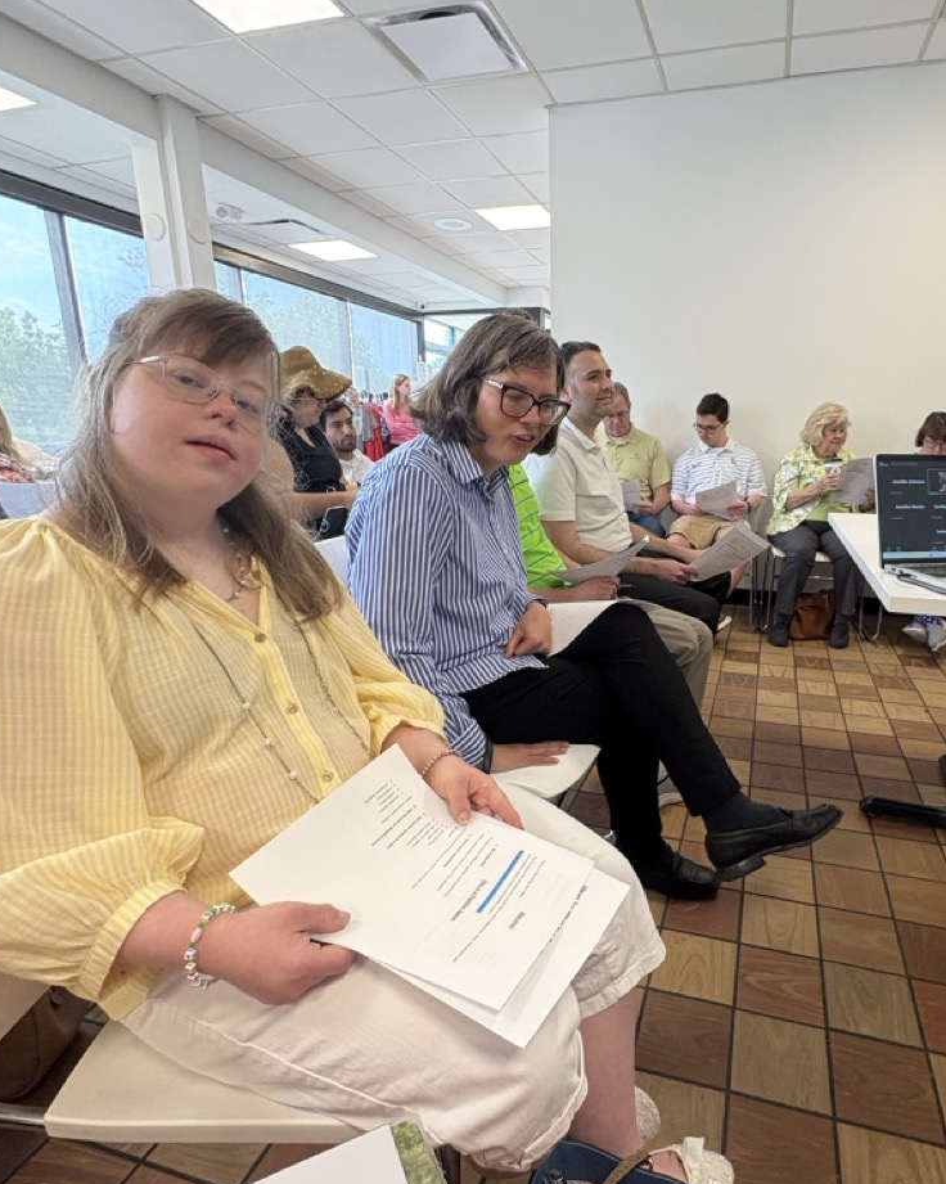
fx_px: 665
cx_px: 599
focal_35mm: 19
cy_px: 593
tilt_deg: -13.3
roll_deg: -0.4
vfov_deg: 83.3
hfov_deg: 69.5
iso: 200
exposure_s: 1/120
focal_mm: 2.22
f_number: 2.2
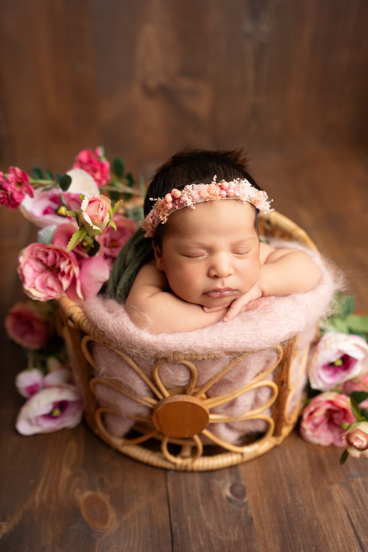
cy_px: 276
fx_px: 537
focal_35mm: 35
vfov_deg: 54.4
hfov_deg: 37.9
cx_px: 184
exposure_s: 1/200
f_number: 2.2
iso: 100
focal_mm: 35
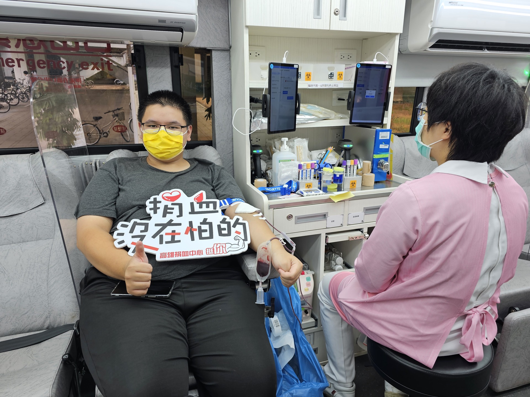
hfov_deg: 73.9
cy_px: 198
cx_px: 265
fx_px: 352
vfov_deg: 58.9
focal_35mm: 23
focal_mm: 6.3
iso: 50
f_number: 1.7
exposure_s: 1/120
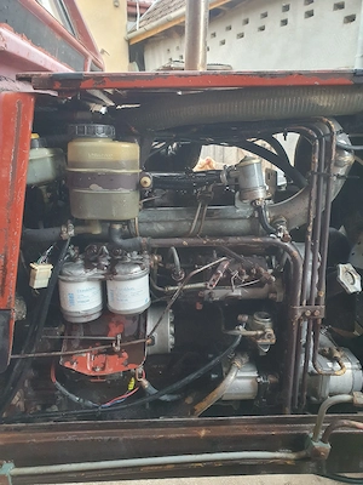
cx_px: 182
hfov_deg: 53.1
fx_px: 364
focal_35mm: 26
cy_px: 242
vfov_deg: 67.3
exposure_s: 1/100
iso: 320
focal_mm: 4.32
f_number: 2.4
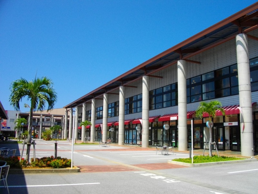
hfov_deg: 56.8
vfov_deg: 44.2
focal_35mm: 32
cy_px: 97
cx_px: 129
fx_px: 239
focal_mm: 5.7
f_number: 5.5
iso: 100
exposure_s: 1/400
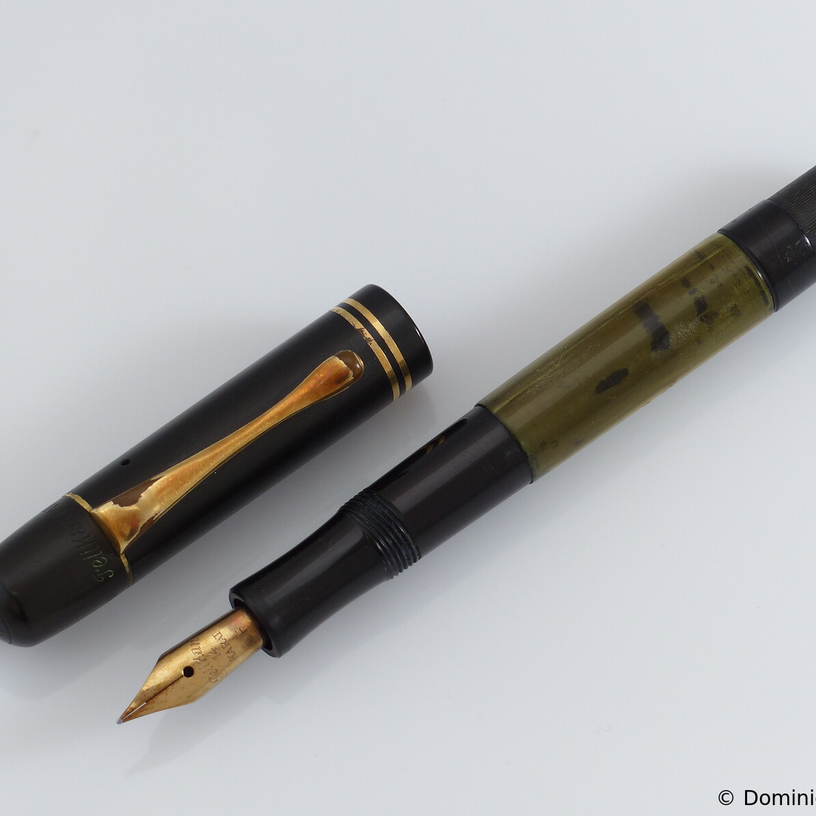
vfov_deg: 4.2
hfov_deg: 4.2
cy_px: 408
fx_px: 11095
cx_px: 426
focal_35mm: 416
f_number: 3.5
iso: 100
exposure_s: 1/160
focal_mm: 63.4
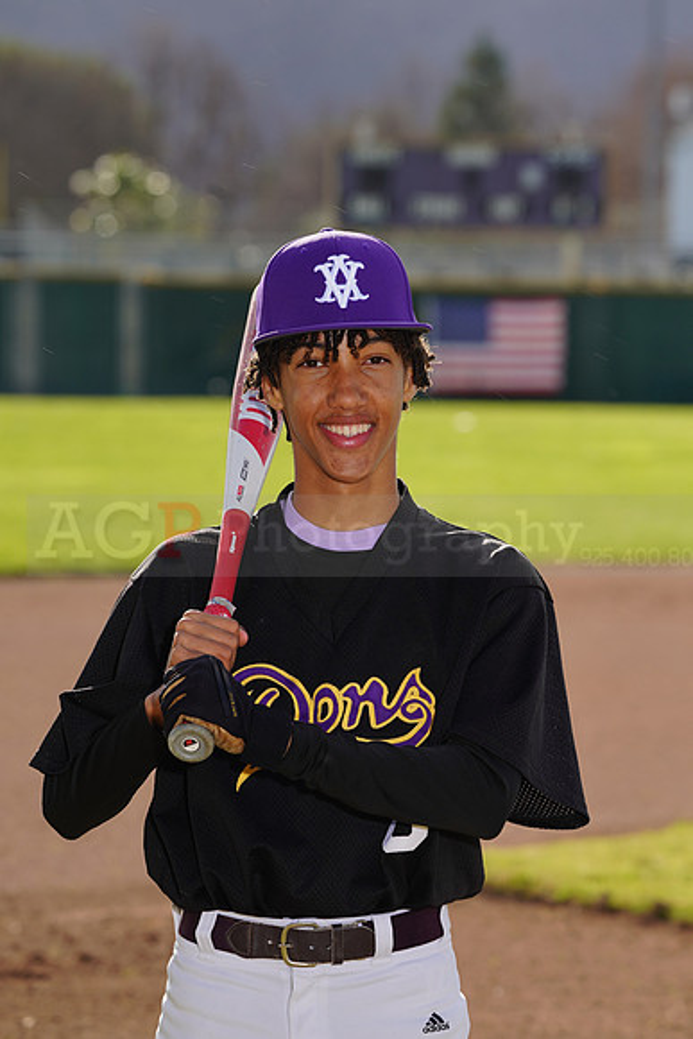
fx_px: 6608
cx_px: 346
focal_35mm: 229
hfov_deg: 6.0
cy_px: 520
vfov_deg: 9.0
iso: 100
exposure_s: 1/200
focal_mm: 229
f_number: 9
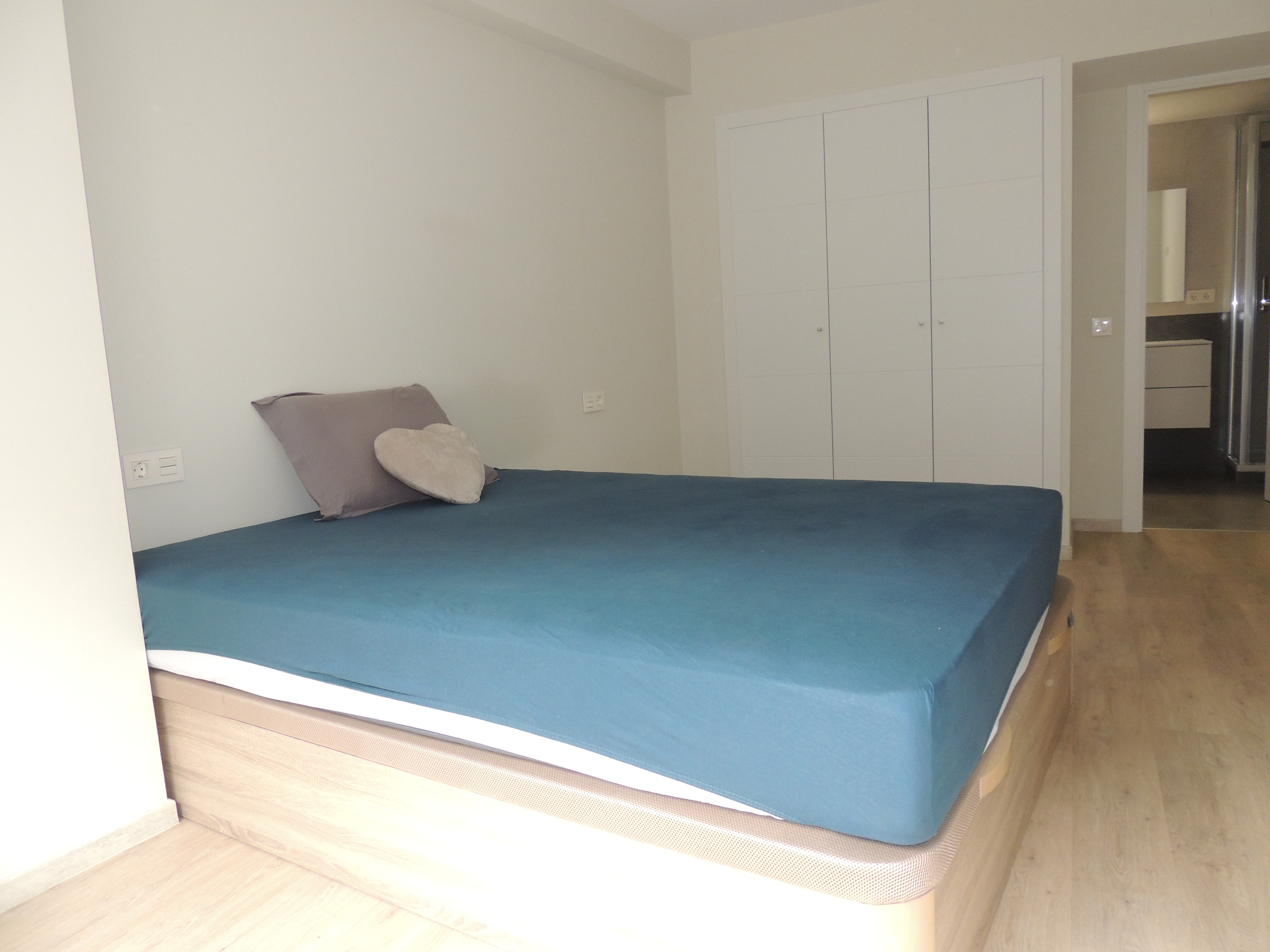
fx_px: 881
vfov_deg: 56.8
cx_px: 635
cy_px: 476
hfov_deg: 71.6
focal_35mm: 24
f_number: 3
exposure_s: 1/40
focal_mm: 4.3
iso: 400
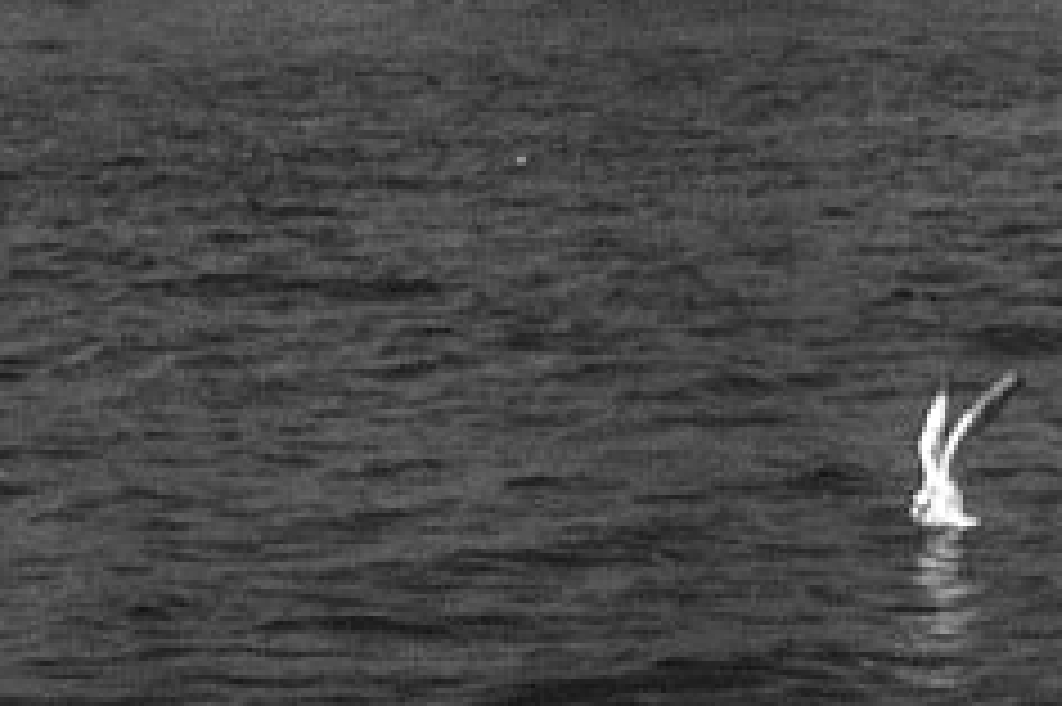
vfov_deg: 7.0
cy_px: -1084
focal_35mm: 183
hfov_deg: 11.2
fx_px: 5395
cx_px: 1004
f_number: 9
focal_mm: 18
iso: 400
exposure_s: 1/250
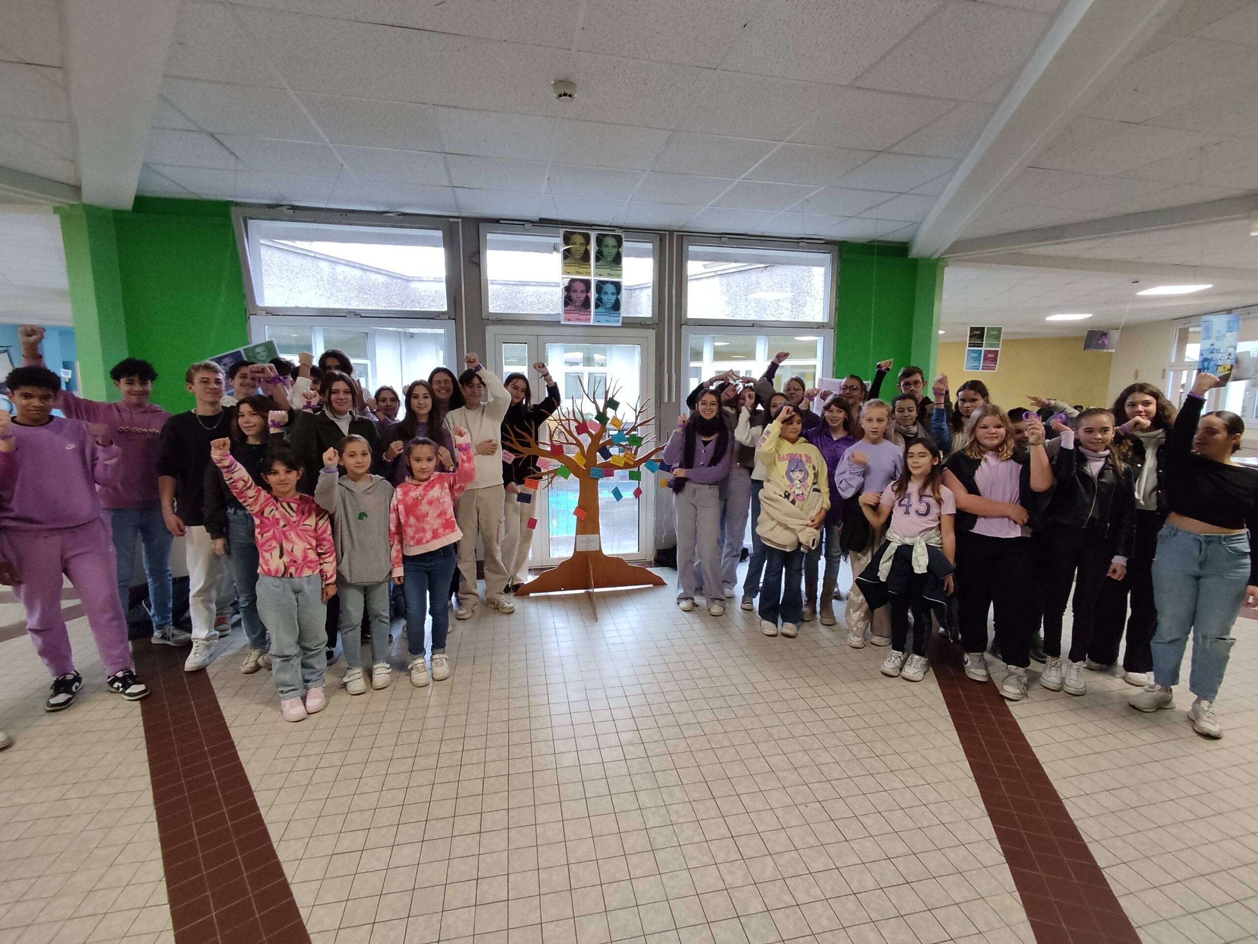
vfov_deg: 81.7
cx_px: 629
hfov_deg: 98.2
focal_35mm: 15
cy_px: 472
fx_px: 545
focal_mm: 1.6
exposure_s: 1/33
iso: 182
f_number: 2.2
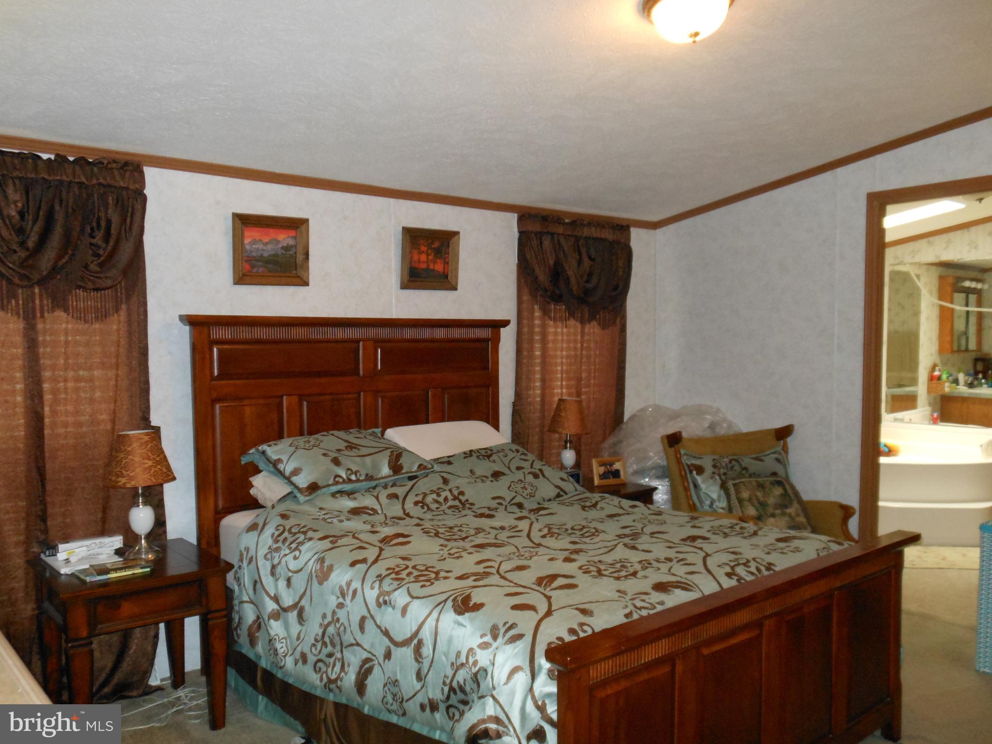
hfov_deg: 61.7
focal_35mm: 29
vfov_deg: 48.2
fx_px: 831
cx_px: 496
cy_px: 372
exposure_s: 1/25
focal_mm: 5.2
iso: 400
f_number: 3.3
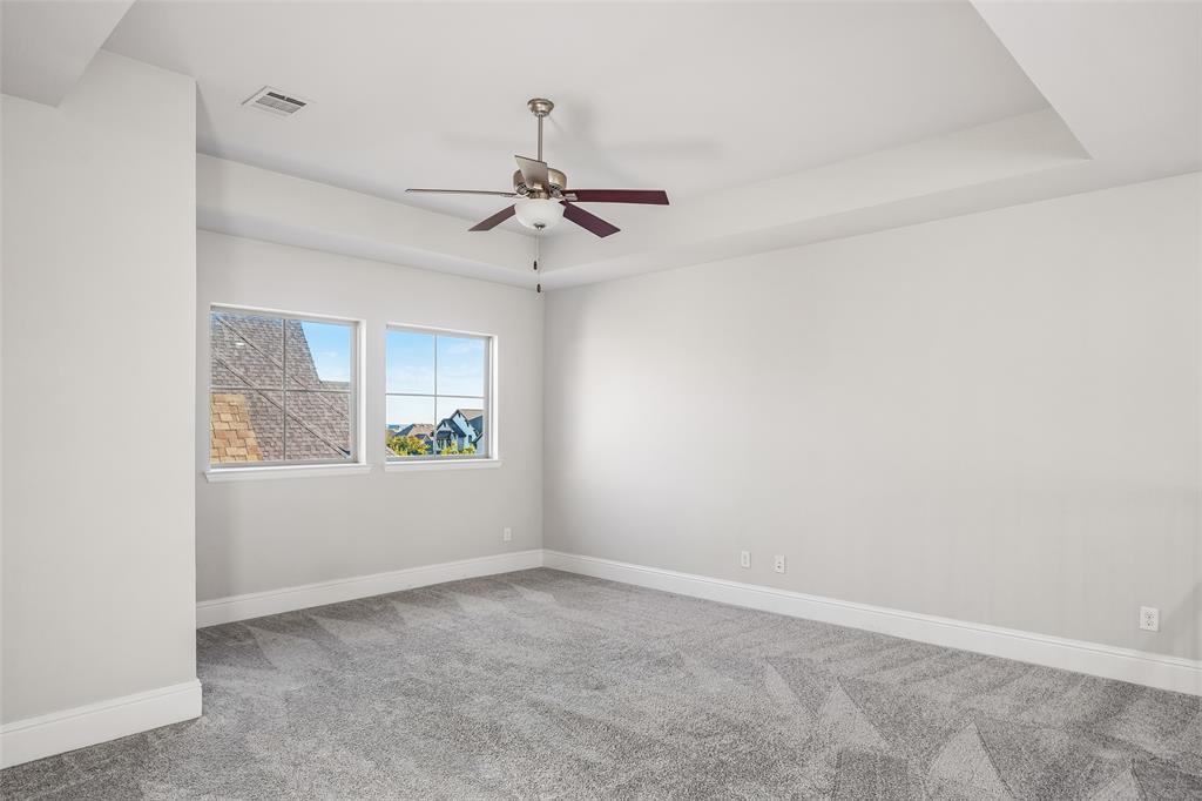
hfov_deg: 79.9
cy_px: 400
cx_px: 601
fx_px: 718
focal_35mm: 22
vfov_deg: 58.3
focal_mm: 21.5
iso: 400
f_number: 8
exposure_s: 1/25
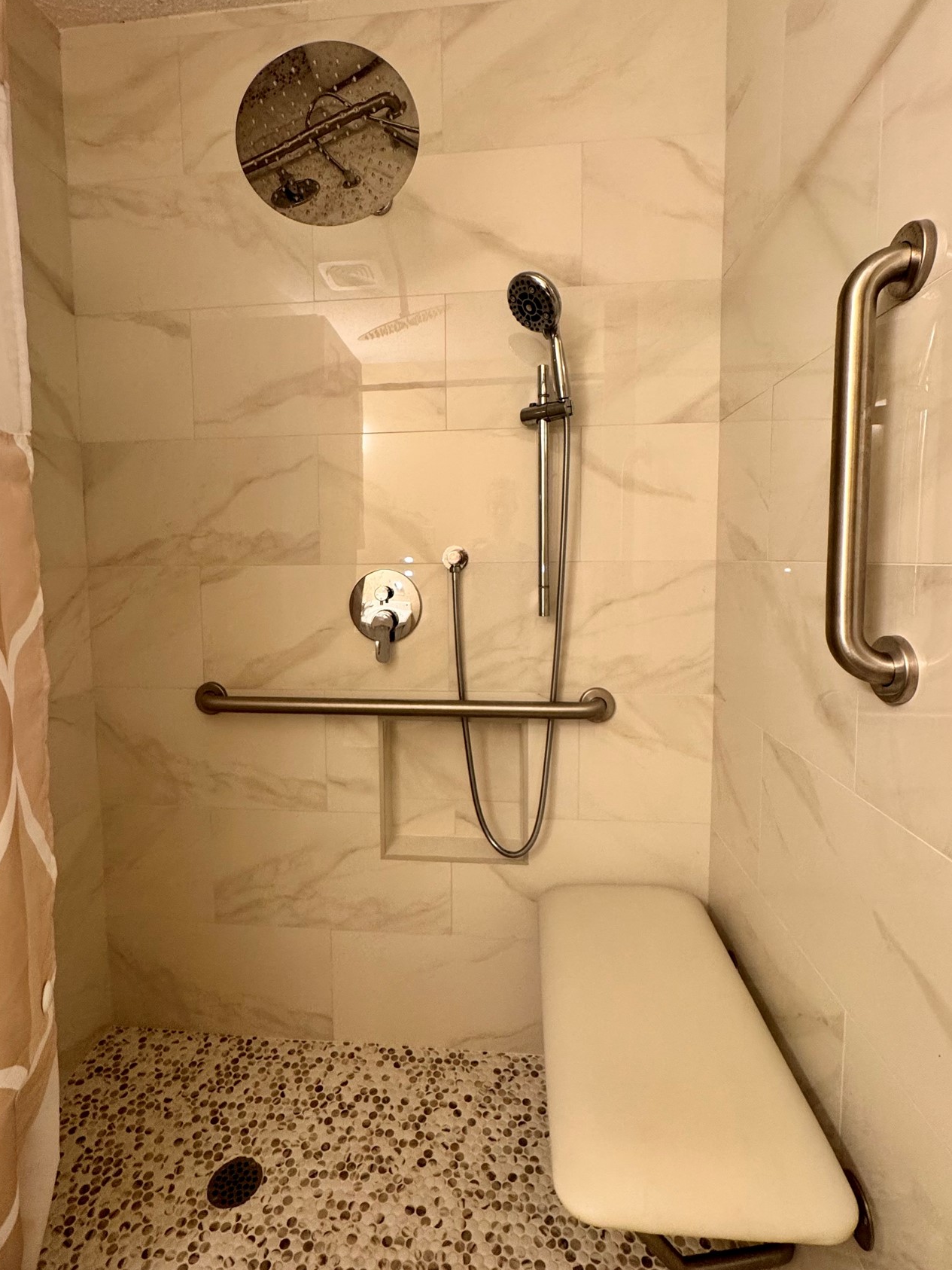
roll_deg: +0.8
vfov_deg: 91.0
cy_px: 605
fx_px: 623
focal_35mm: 17
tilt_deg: -5.0
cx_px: 438
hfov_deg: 74.6
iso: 250
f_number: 2.2
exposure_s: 1/120
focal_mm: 2.22
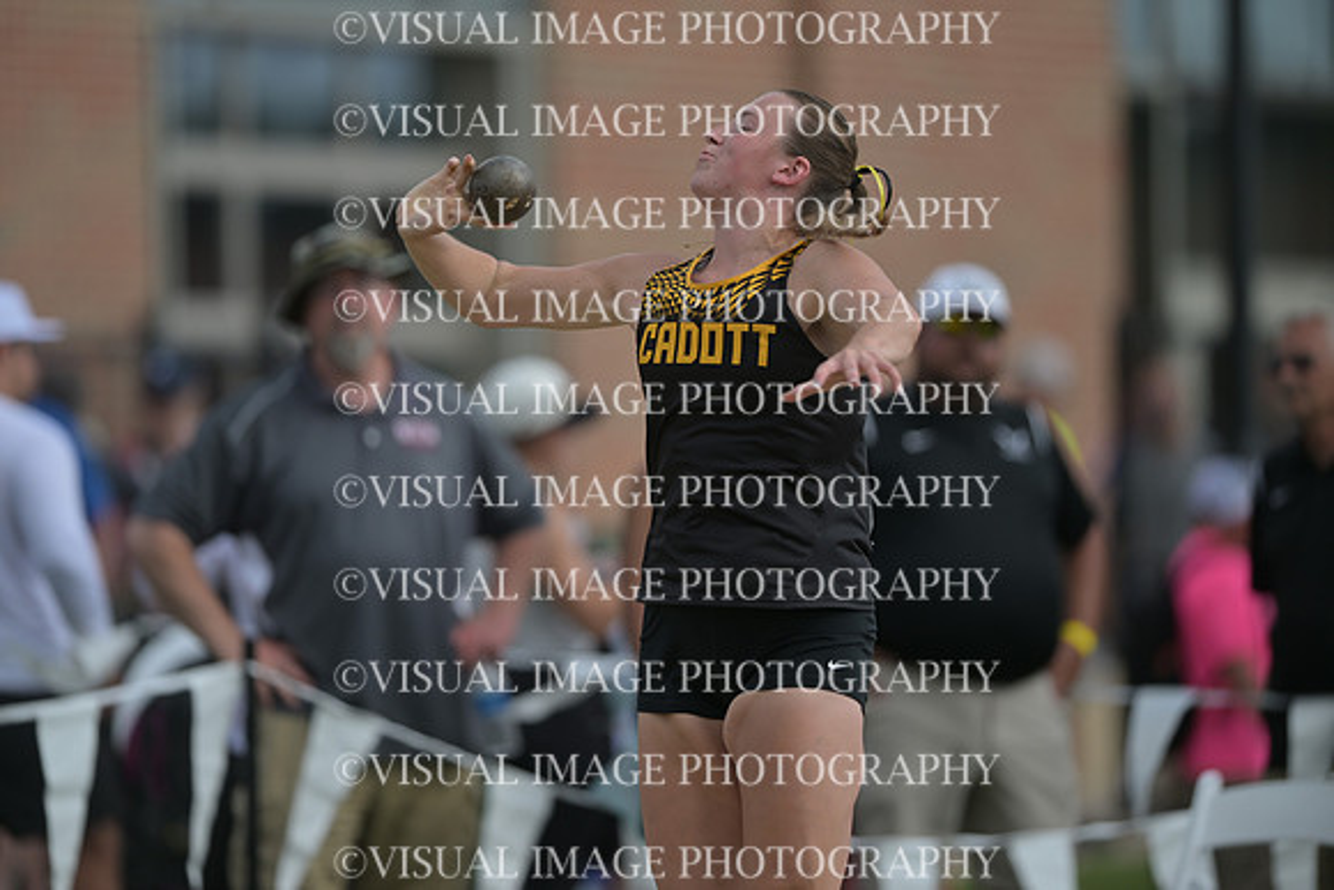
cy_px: 445
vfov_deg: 3.4
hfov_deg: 5.2
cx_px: 667
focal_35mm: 400
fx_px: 14825
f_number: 3.2
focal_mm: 400
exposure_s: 1/2500
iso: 160
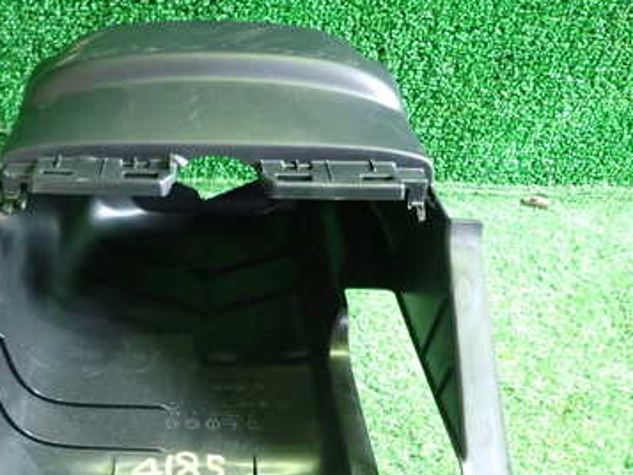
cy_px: 331
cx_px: 200
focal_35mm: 42
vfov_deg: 33.9
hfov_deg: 44.0
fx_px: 768
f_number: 2
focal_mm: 4.5
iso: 500
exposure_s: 1/30
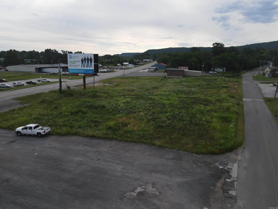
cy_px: 104
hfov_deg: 71.6
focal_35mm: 24
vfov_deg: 56.8
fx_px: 193
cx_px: 139
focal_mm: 4.5
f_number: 2.8
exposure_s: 1/640
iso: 100
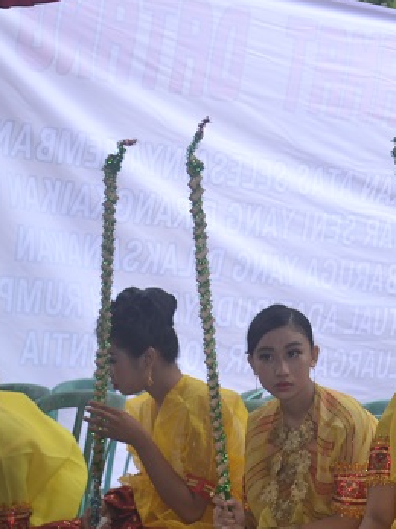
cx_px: 468
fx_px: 1999
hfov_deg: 11.1
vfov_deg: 15.0
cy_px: 323
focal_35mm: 131
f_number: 5.3
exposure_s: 1/125
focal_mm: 45
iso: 125
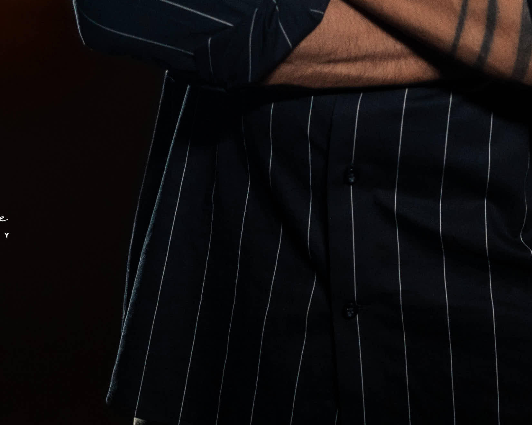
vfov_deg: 11.8
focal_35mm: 126
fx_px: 1984
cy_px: -197
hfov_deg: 14.6
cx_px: 695
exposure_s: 1/125
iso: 1000
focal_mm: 37
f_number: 2
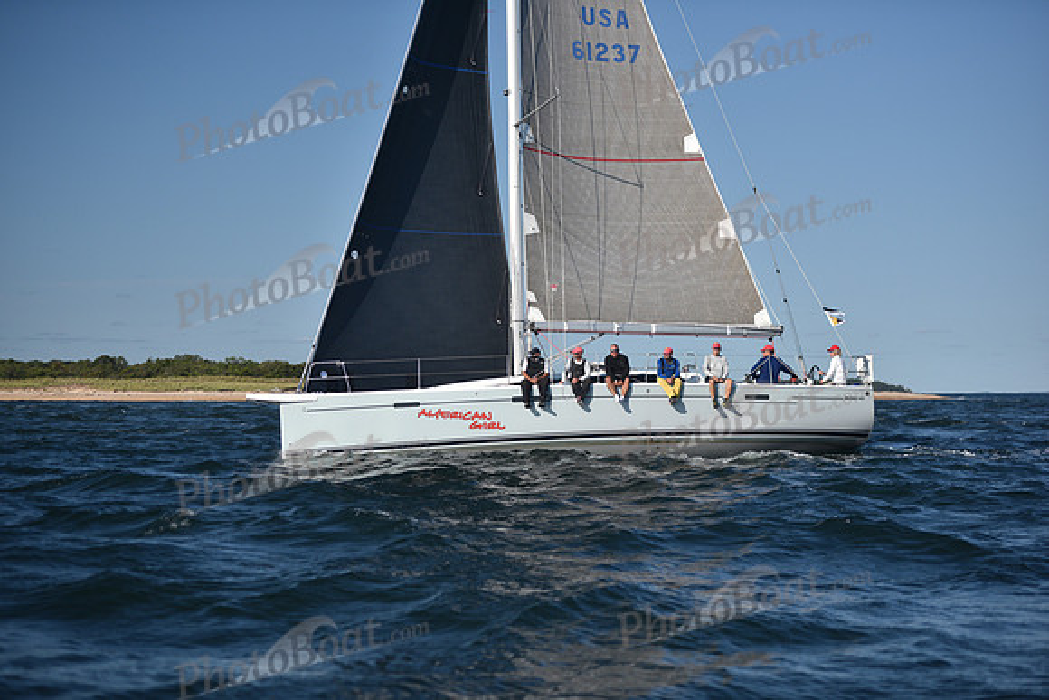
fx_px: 2186
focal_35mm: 75
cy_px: 350
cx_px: 524
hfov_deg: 27.0
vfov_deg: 18.2
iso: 250
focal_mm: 75
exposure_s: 1/3200
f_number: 2.8
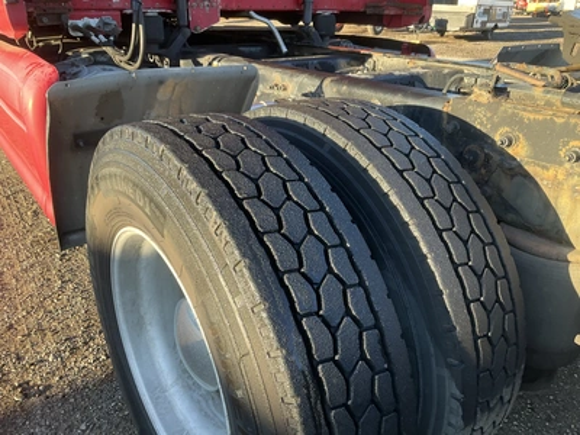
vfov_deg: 48.2
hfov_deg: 61.7
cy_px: 218
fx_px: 486
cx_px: 290
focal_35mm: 29
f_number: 1.8
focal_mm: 3
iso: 20
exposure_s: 1/122
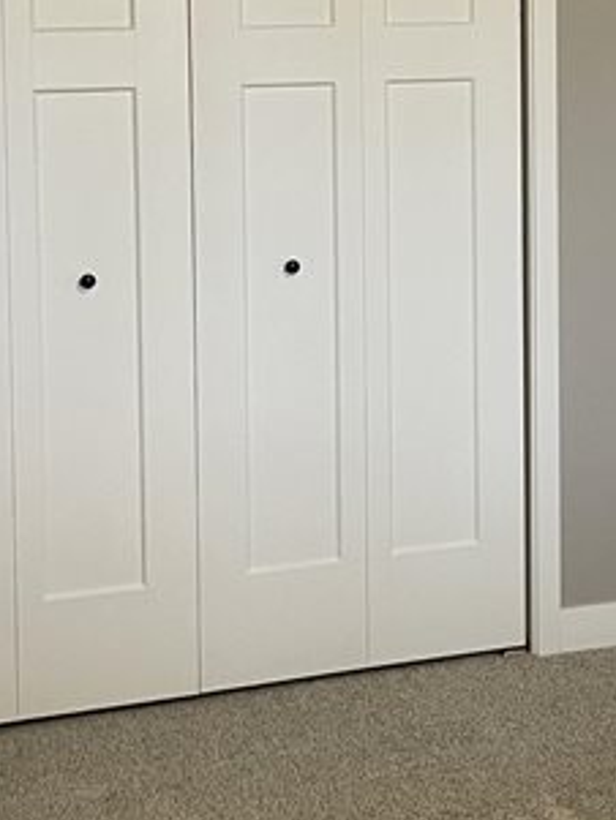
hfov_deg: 17.4
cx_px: 600
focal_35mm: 83
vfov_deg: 22.9
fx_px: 1968
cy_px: 60
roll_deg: +0.8
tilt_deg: -2.5
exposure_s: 1/60
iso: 200
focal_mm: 4.2
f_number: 1.6
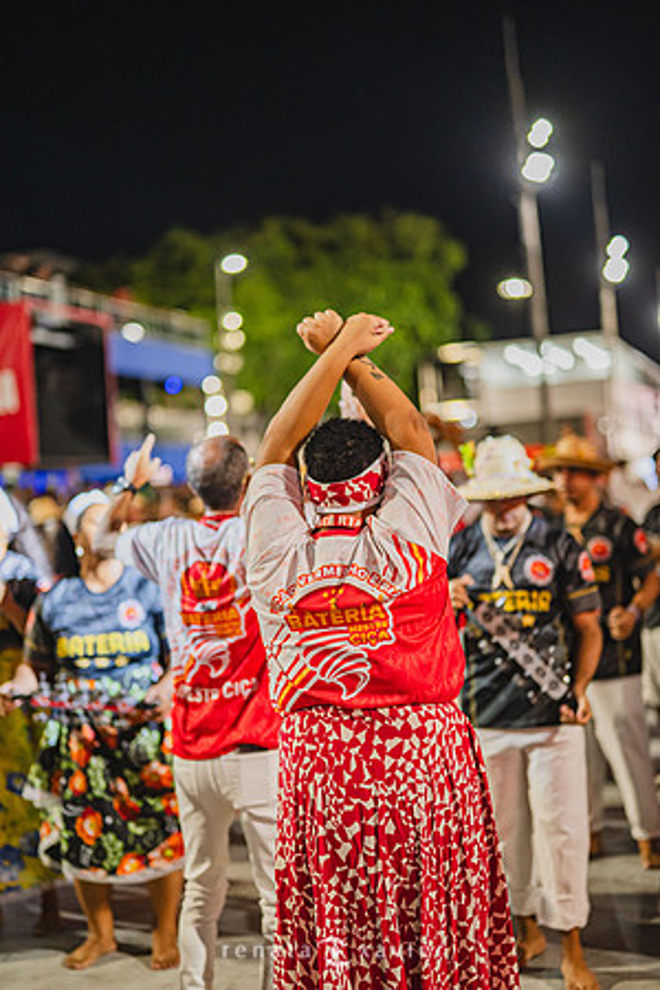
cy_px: 495
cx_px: 330
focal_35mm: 50
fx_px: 1375
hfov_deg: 27.0
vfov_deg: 39.6
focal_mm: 50
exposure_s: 1/1000
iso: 1600
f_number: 1.2
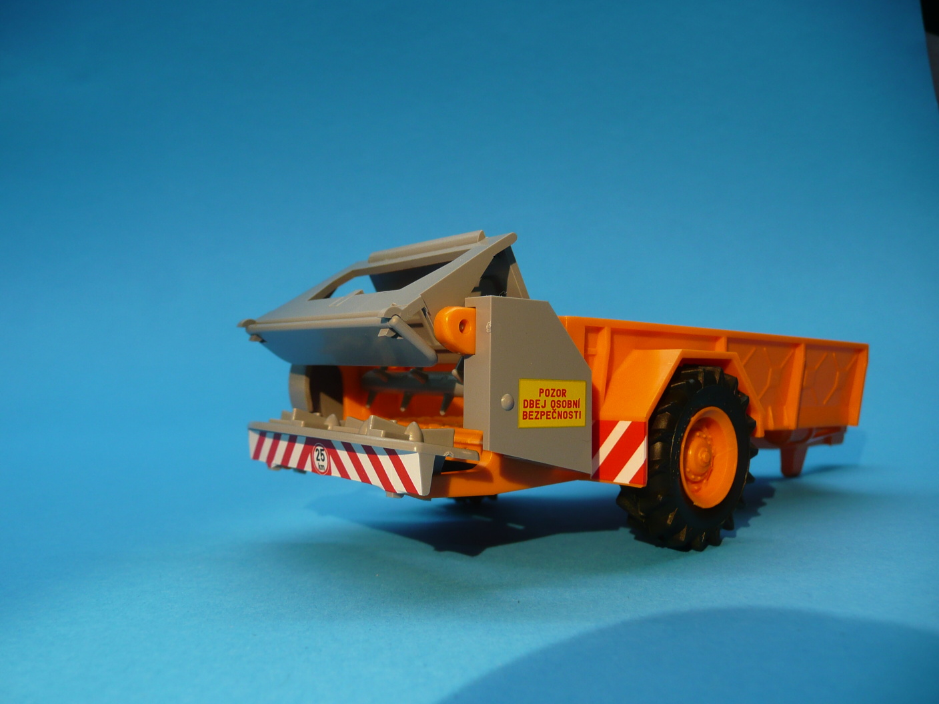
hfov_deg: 63.4
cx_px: 470
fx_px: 760
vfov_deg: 49.7
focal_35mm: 28
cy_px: 352
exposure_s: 1/50
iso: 100
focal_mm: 4.6
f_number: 3.3
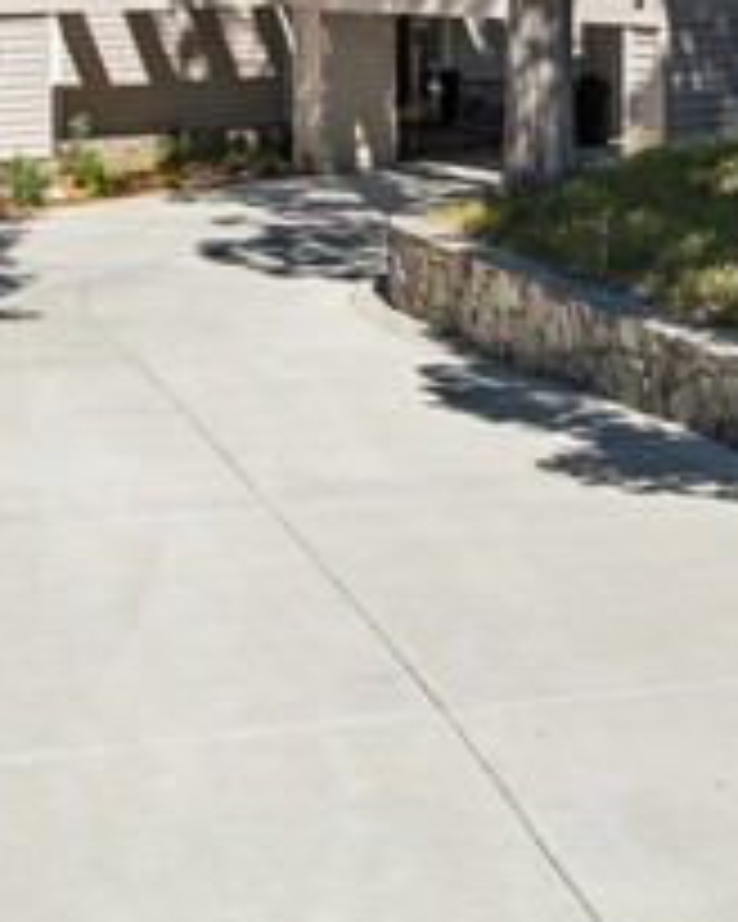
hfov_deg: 21.0
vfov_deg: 24.3
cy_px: -92
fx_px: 1993
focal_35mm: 73
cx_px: 428
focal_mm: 12.3
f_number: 2.8
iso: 150
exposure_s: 1/80
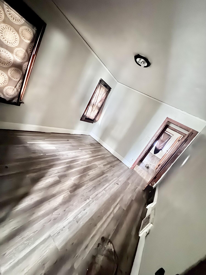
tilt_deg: -15.2
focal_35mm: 14
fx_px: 111
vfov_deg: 102.1
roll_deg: -29.4
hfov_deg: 85.7
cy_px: 138
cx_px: 103
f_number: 2.2
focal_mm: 2.22
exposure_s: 1/8
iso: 2500
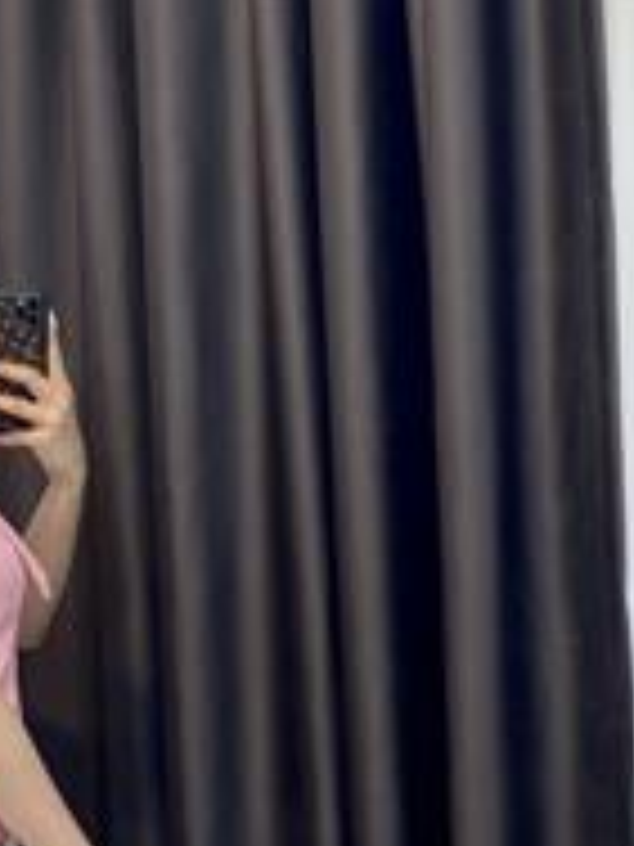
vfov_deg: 16.8
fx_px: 2784
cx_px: 54
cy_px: 911
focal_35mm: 114
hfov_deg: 12.9
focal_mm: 6
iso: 100
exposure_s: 1/122
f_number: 2
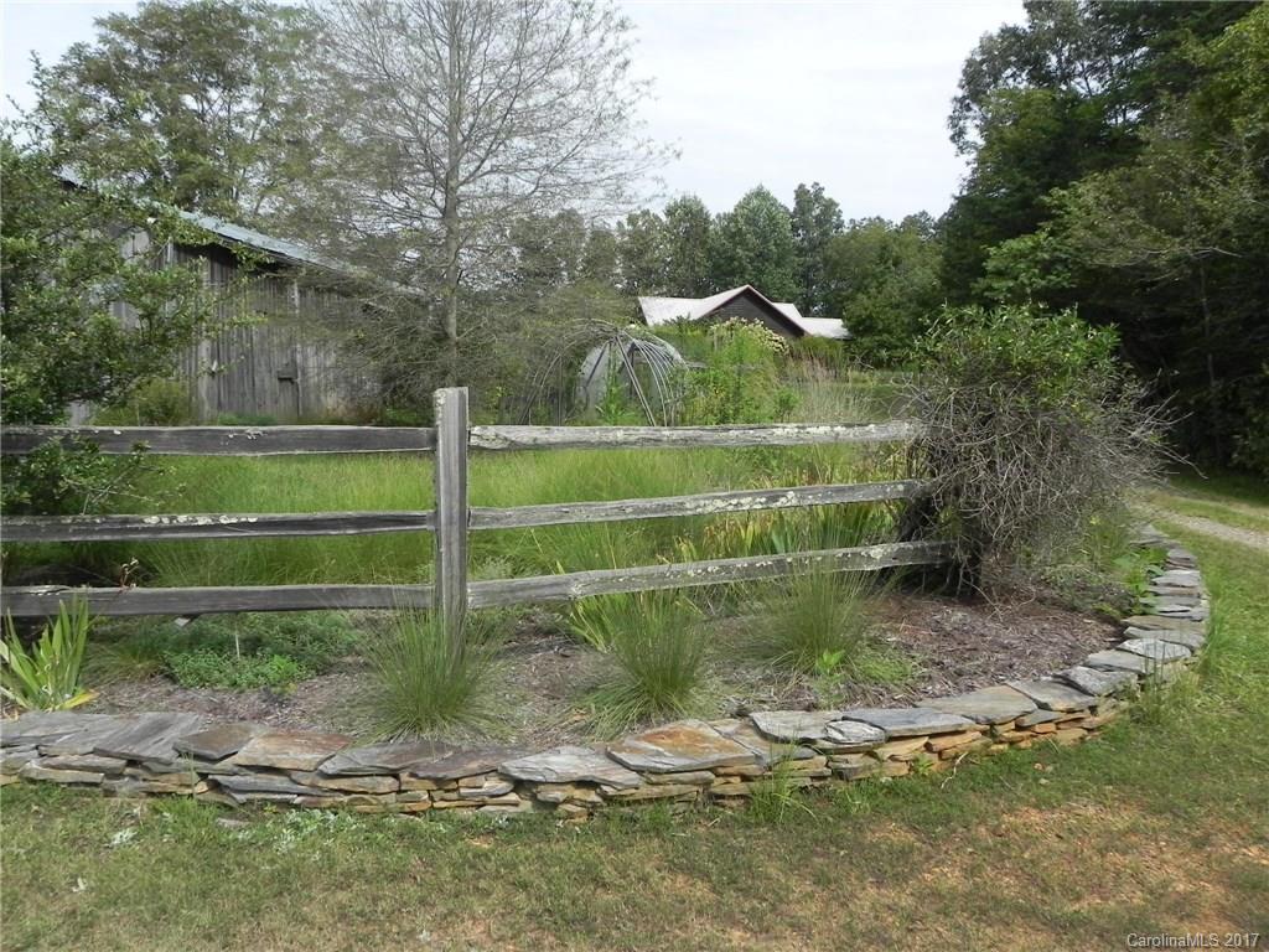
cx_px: 634
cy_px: 476
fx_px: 953
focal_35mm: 26
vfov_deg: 53.1
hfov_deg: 67.3
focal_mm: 4.6
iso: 160
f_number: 7.1
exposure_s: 1/310
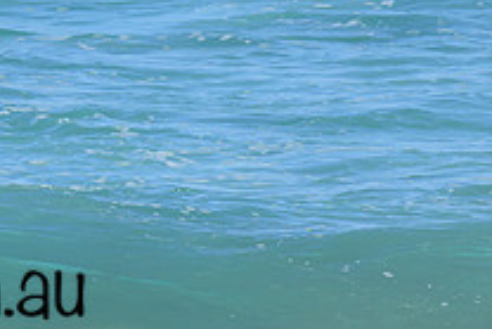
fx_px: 24302
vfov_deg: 0.8
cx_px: -184
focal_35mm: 1777
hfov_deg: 1.2
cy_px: 181
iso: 560
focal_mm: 470
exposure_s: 1/1250
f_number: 10
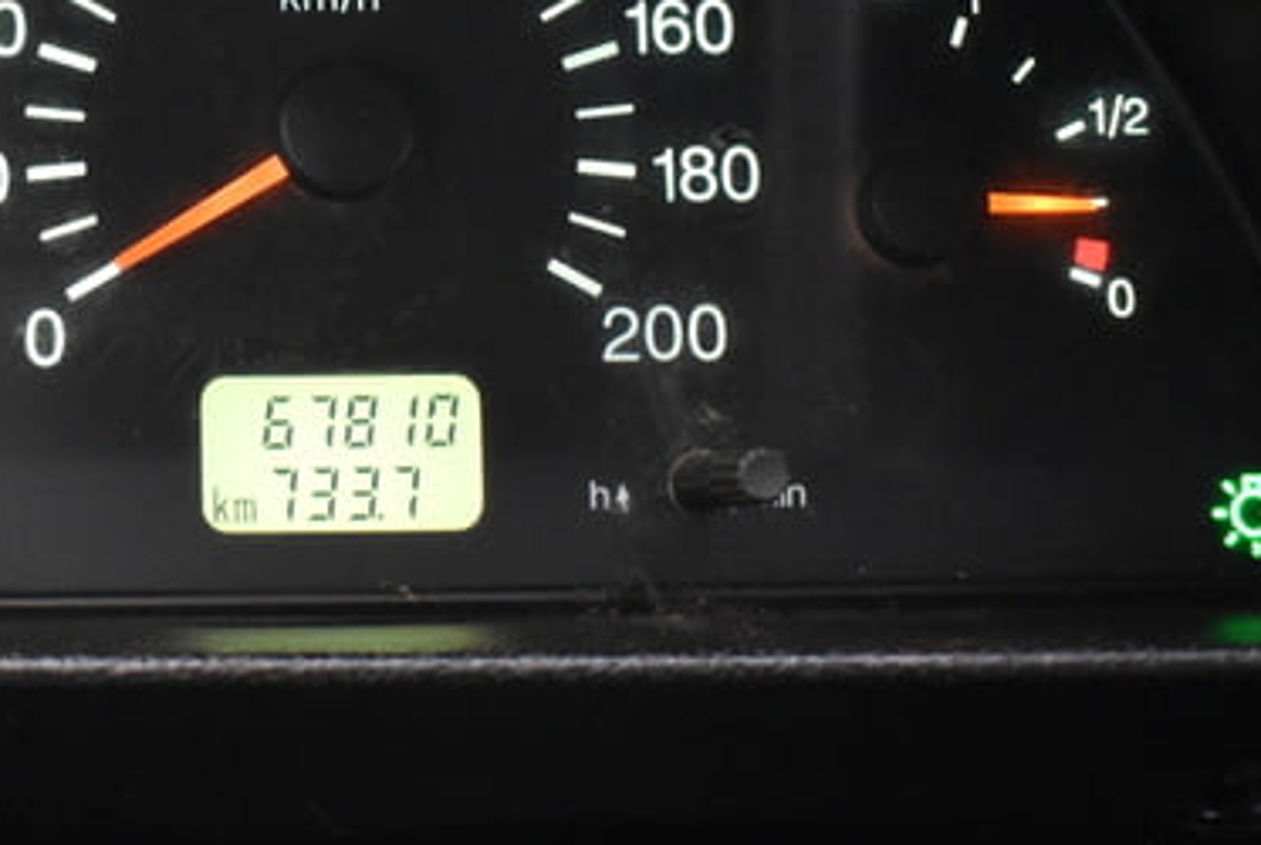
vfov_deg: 16.3
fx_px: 2919
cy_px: 139
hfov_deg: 23.1
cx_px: -68
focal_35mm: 83
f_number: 3.8
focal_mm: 23
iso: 4000
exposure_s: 1/40
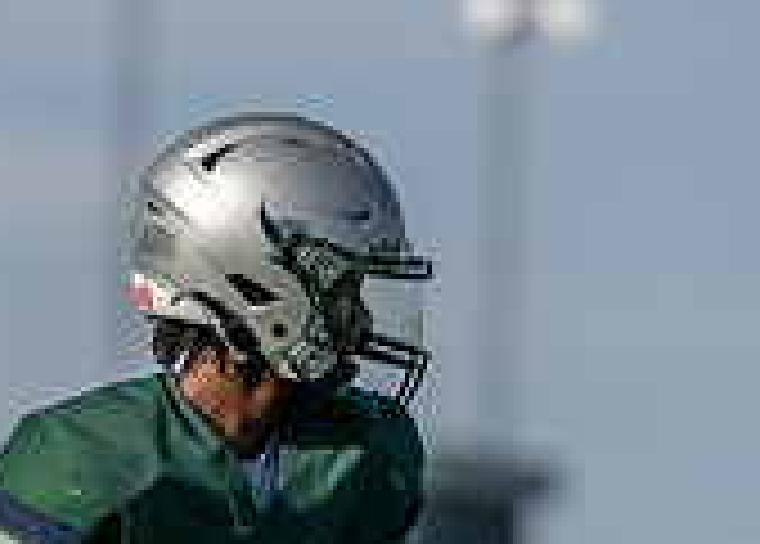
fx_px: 17390
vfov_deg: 1.8
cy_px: 830
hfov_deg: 2.5
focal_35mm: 805
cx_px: 185
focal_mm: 200
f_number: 2.8
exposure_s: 1/3200
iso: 100
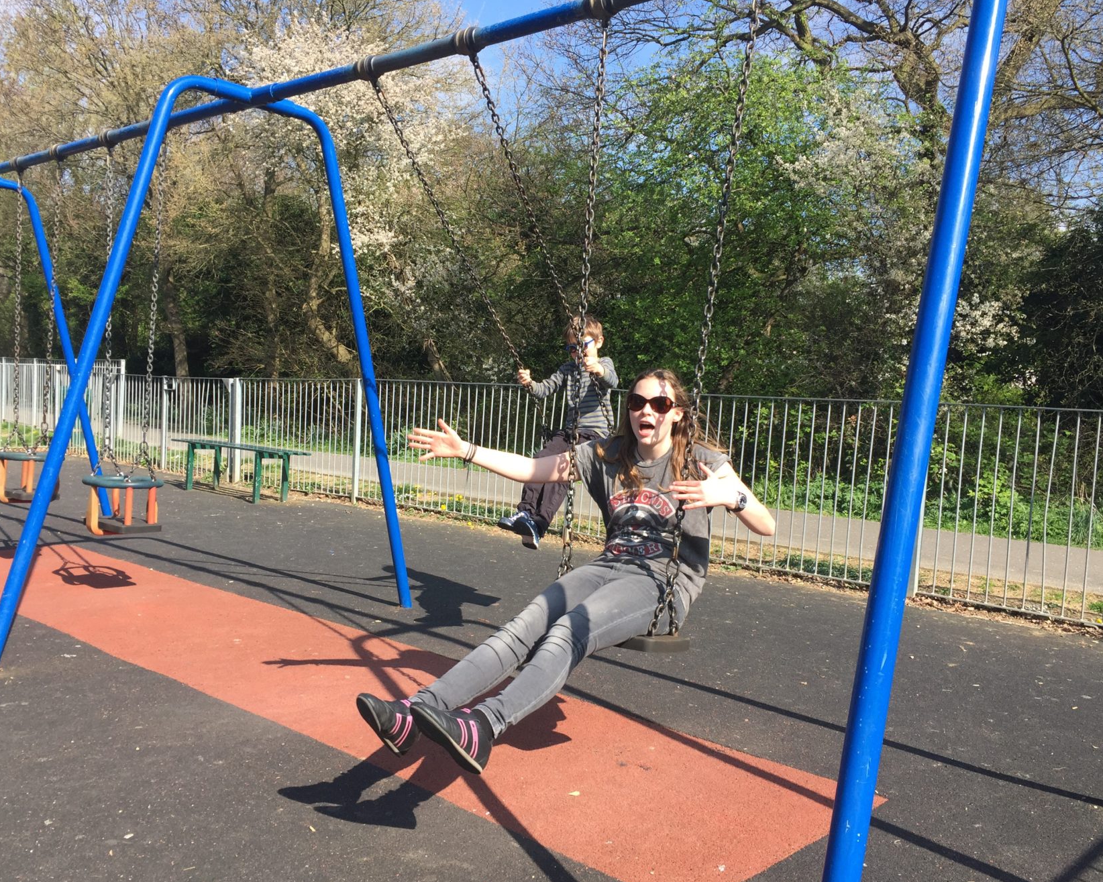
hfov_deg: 57.2
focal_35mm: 31
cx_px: 548
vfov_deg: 47.1
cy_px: 449
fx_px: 1012
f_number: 2.2
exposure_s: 1/842
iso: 32
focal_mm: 4.15
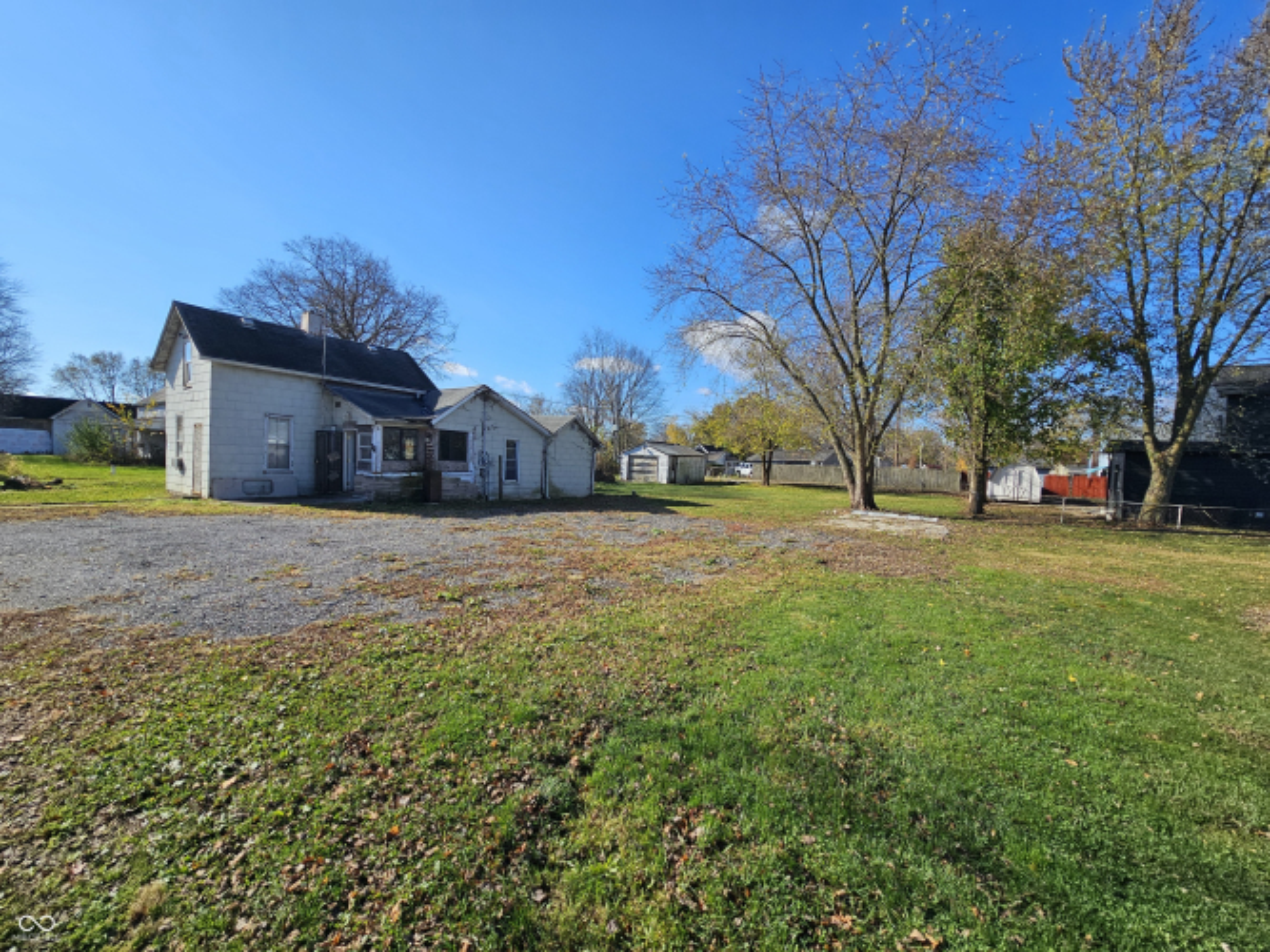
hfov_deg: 106.2
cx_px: 635
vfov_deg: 89.9
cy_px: 476
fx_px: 477
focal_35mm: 13
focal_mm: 2.2
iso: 50
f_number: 2.2
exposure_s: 1/1889
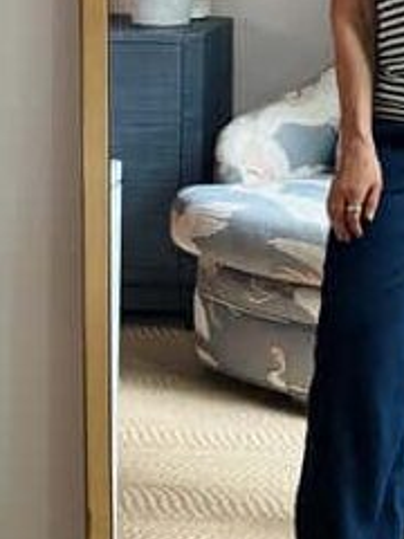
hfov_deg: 22.7
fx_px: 918
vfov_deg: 31.5
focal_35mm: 59
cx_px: 493
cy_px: 74
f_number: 1.8
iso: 500
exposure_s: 1/60
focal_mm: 6.8
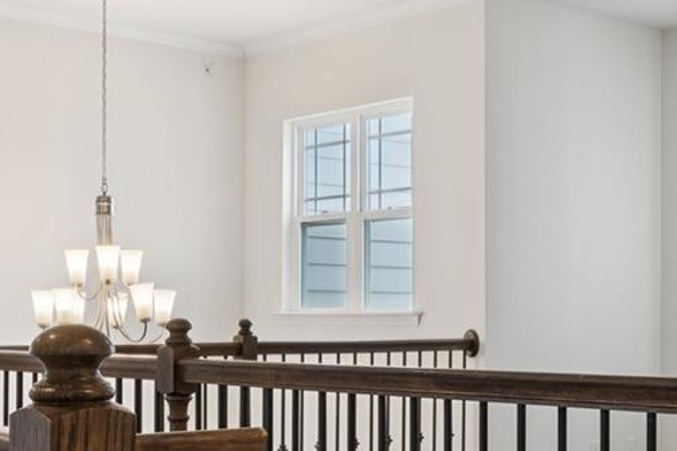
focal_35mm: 67
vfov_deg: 20.3
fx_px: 1253
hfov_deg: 29.9
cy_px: 317
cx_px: 473
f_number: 13
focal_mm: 16.4
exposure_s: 1/3.33
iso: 100
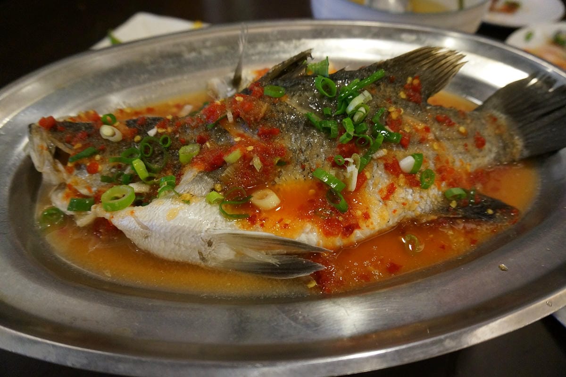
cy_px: 188
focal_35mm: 24
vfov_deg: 53.1
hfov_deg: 73.8
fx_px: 377
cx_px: 283
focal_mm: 16
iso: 2000
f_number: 4
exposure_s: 1/160
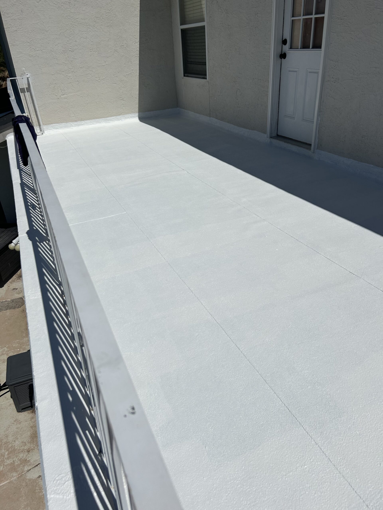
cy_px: 255
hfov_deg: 53.1
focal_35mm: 26
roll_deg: +3.7
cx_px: 192
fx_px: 384
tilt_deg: -27.7
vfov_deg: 67.3
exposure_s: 1/23256
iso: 40
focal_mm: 5.7
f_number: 1.5
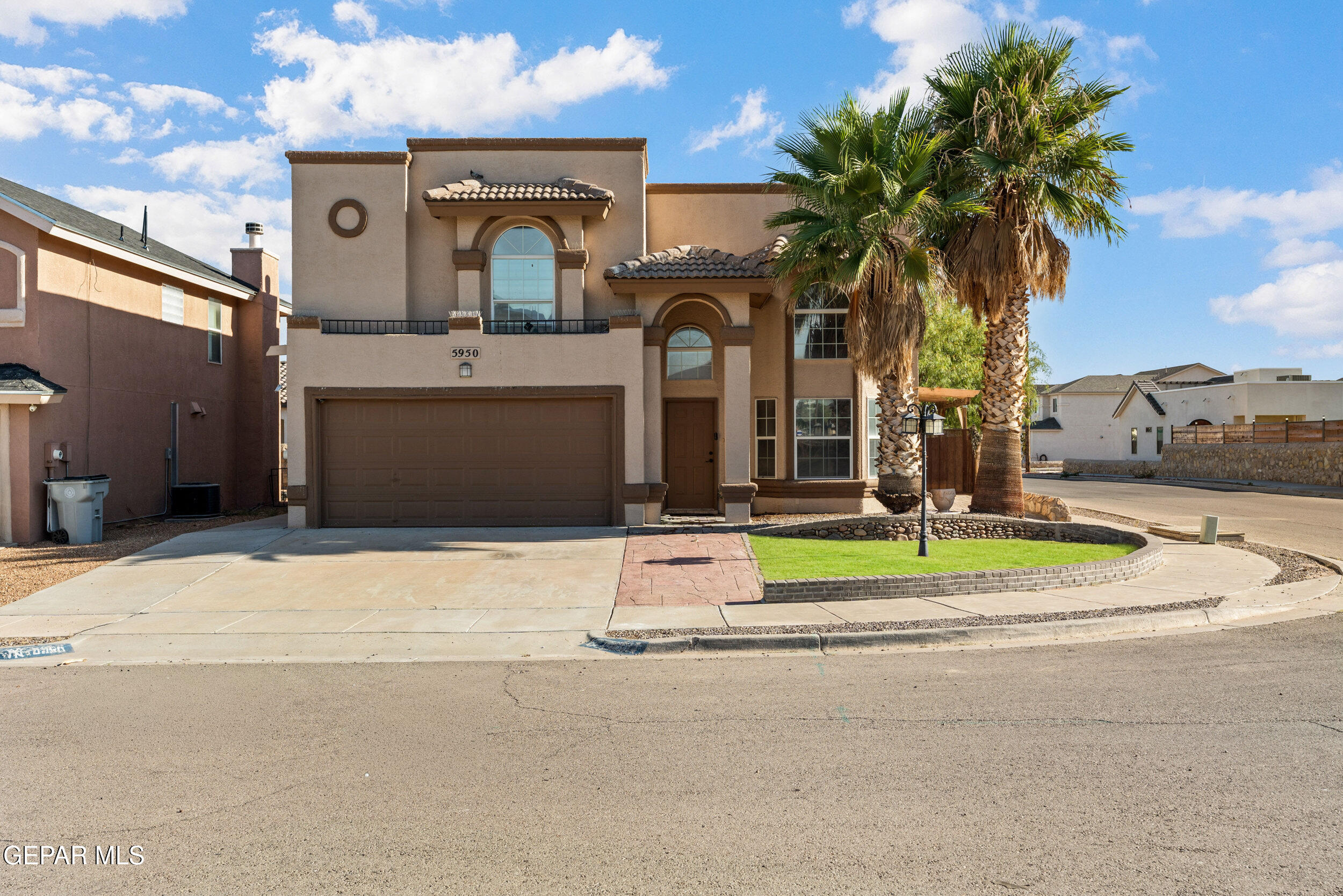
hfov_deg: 54.4
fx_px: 1306
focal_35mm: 35
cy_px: 448
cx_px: 672
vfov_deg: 37.9
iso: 200
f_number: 9
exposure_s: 1/250
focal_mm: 35
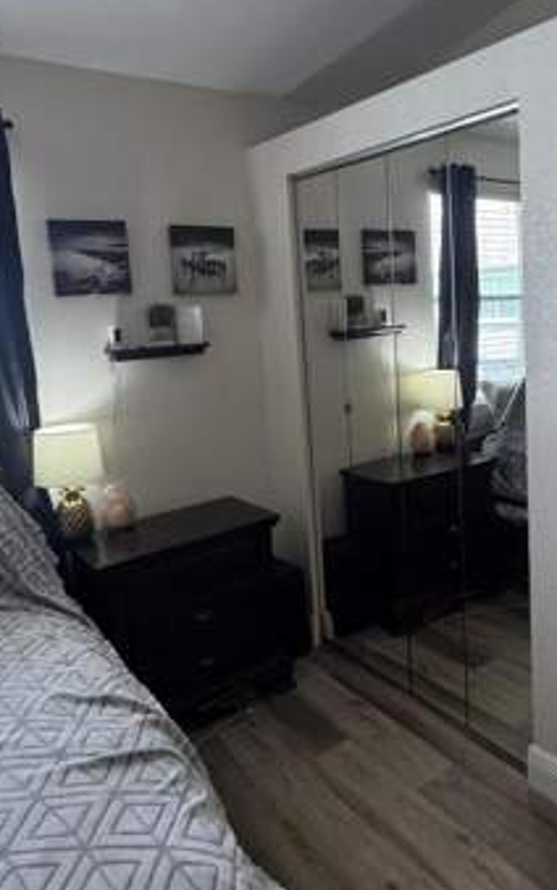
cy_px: 383
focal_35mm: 28
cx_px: 381
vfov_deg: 66.2
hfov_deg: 43.8
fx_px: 680
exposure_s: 1/120
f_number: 2.2
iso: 100
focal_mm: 2.22
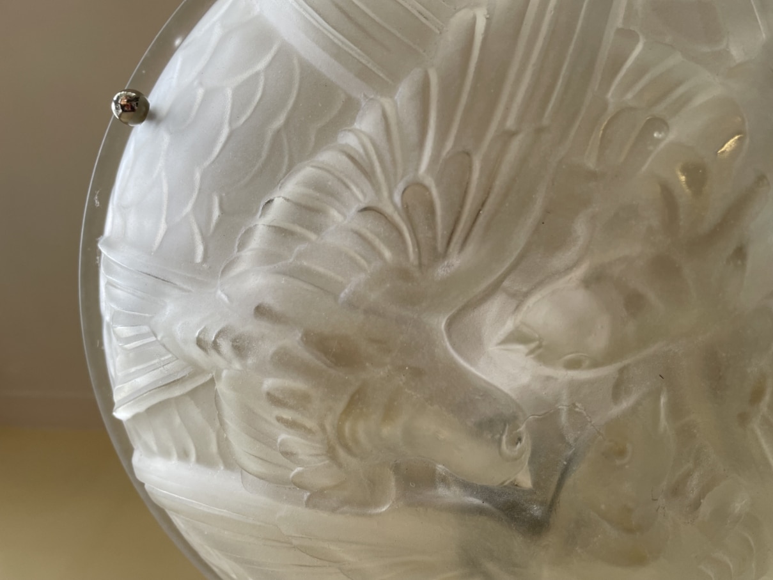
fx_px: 581
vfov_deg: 53.1
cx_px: 386
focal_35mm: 26
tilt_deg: +78.1
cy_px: 290
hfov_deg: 67.3
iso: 32
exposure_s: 1/231
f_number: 1.6
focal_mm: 4.2
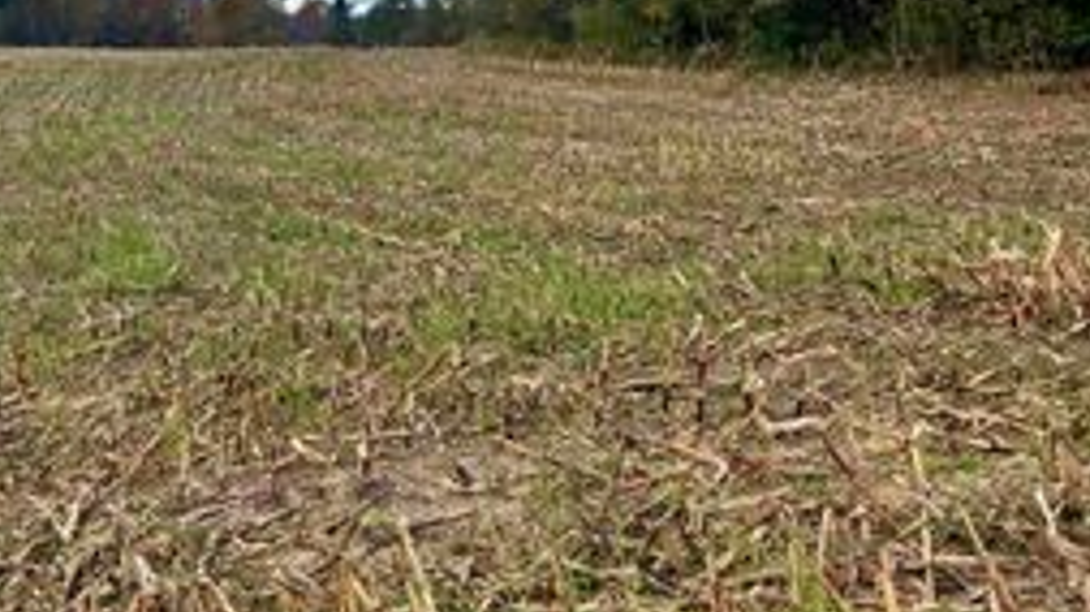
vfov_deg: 20.5
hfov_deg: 37.1
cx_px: 452
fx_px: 1618
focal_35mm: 56
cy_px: -45
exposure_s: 1/2639
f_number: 1.6
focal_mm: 5.96
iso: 50
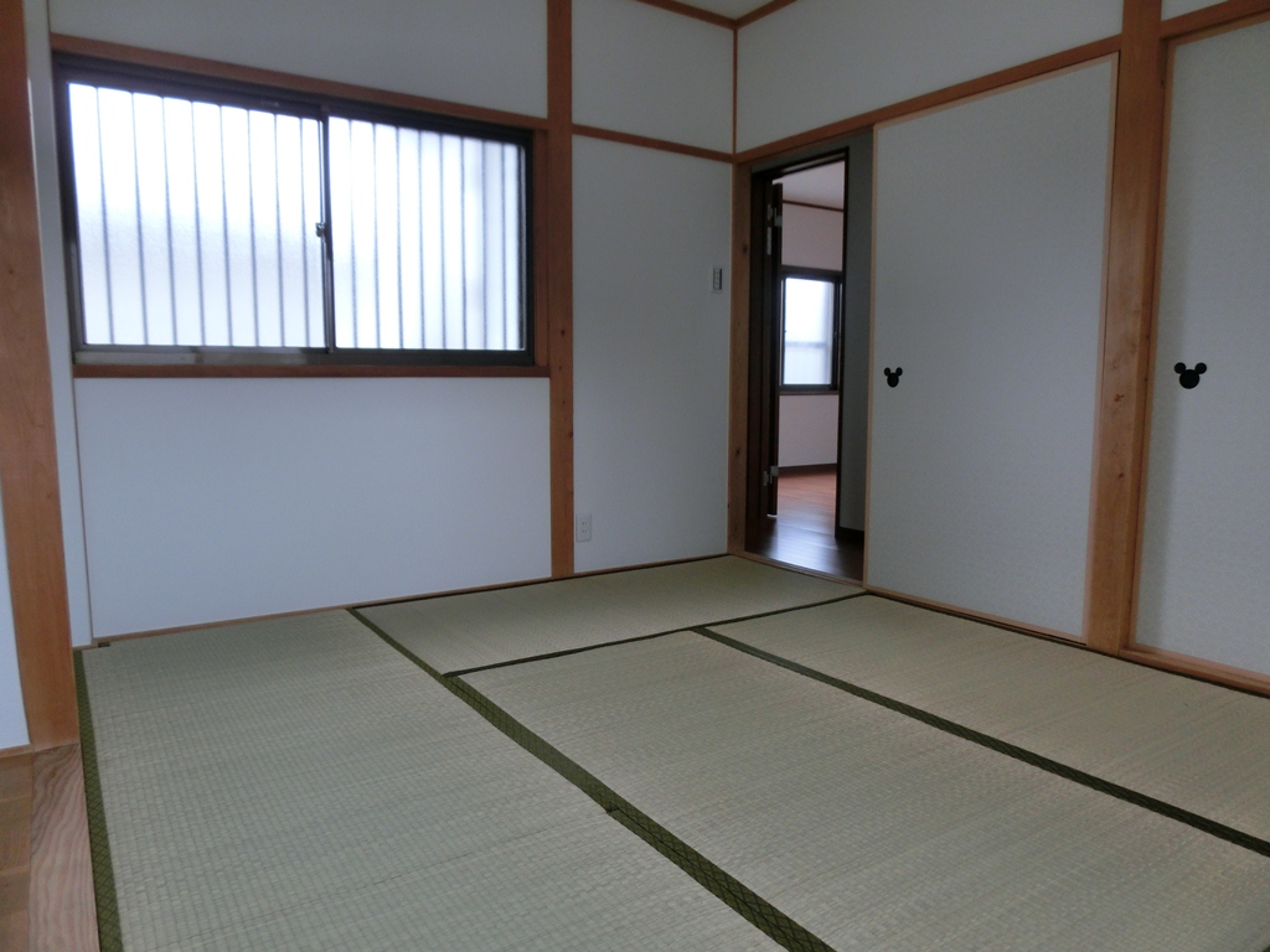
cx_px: 635
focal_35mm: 24
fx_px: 881
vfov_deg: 56.8
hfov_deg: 71.6
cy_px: 476
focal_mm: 4.24
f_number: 3
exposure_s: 1/125
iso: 100
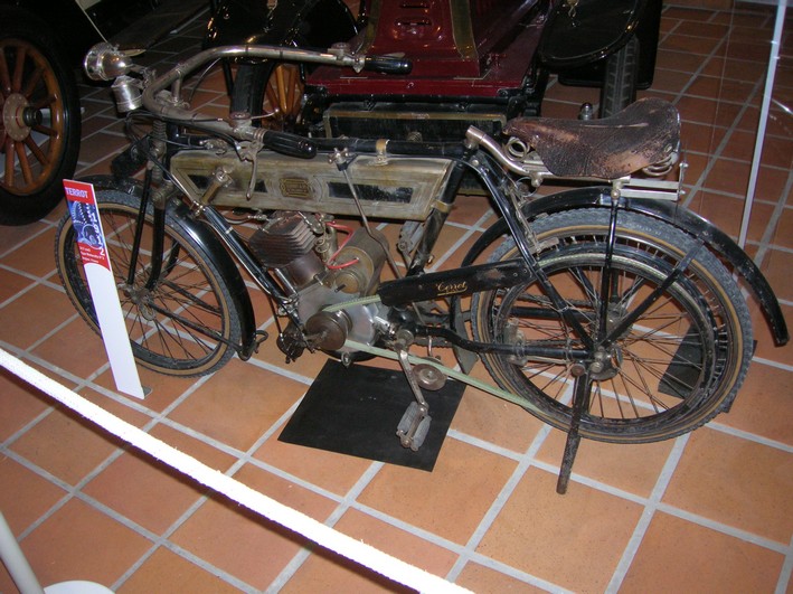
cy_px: 297
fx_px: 778
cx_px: 396
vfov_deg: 41.8
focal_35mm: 34
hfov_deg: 54.0
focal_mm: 5.7
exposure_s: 1/60.1
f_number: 2.9
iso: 155
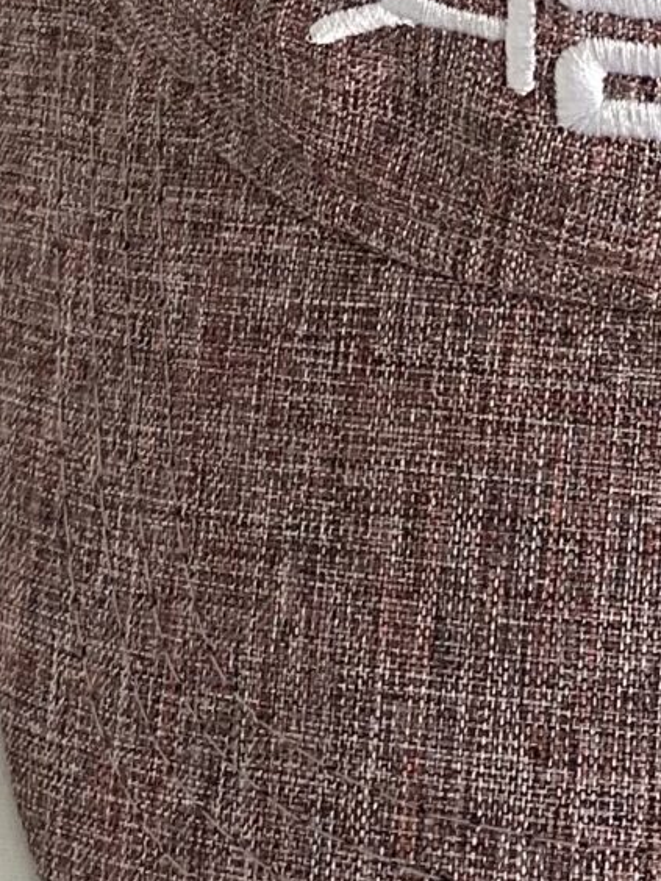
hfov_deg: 12.4
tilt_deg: -61.4
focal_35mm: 118
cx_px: 688
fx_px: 3004
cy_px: -650
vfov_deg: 14.8
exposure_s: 1/60
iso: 200
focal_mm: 4.25
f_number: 1.8
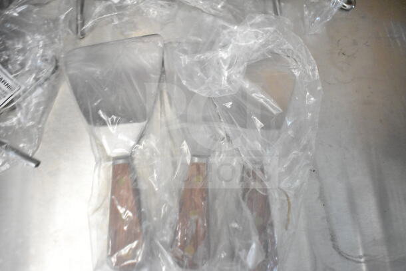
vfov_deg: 40.0
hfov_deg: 57.2
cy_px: 136
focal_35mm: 33
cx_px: 203
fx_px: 372
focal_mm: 22
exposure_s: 1/30
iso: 10000
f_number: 3.8
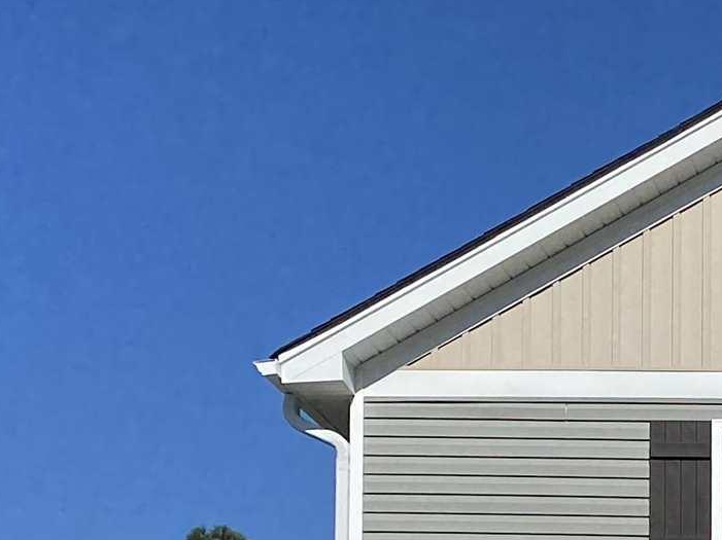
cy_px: 1052
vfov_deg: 11.7
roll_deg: +0.1
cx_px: 1130
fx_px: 2377
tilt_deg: +2.1
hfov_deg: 15.7
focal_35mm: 114
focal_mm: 4.25
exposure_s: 1/6757
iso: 32
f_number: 1.8
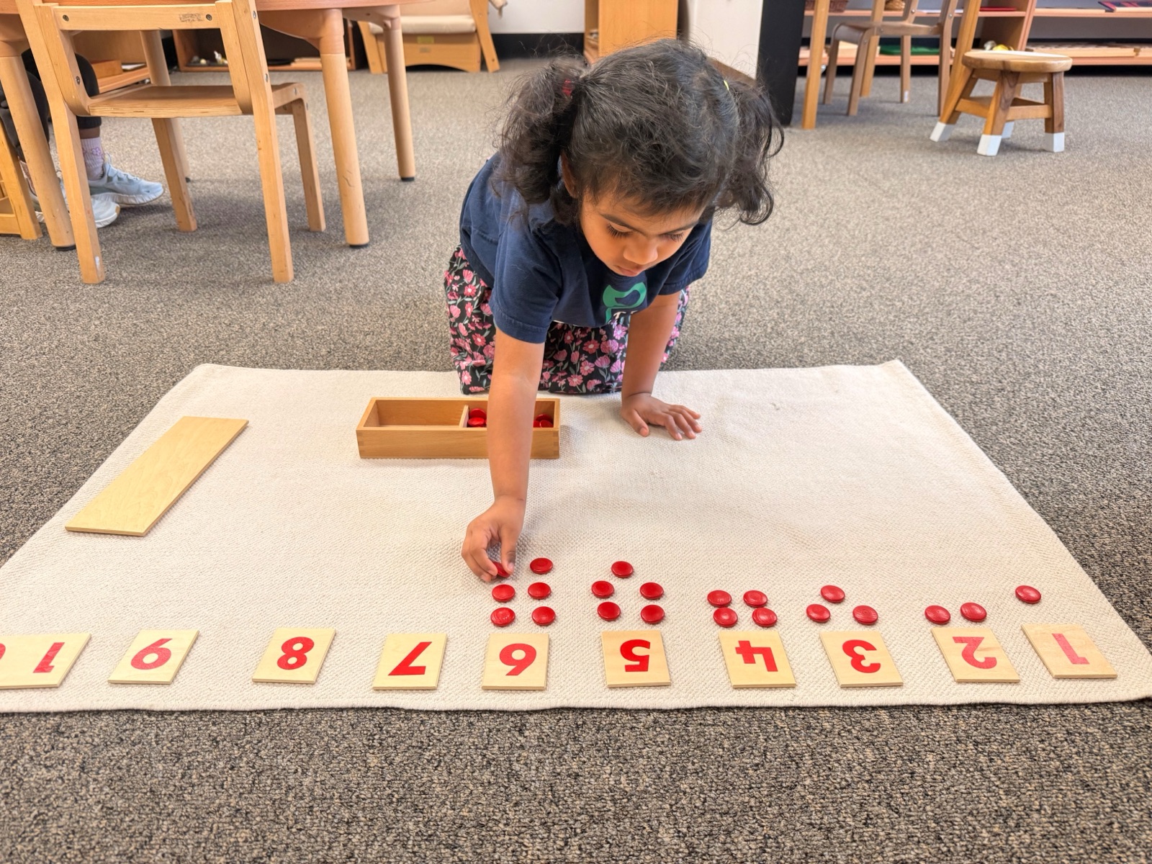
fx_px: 799
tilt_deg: -28.7
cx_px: 576
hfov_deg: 71.6
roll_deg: -0.5
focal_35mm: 24
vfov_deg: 56.8
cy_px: 432
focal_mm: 6.76
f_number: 1.78
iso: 160
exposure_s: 1/120
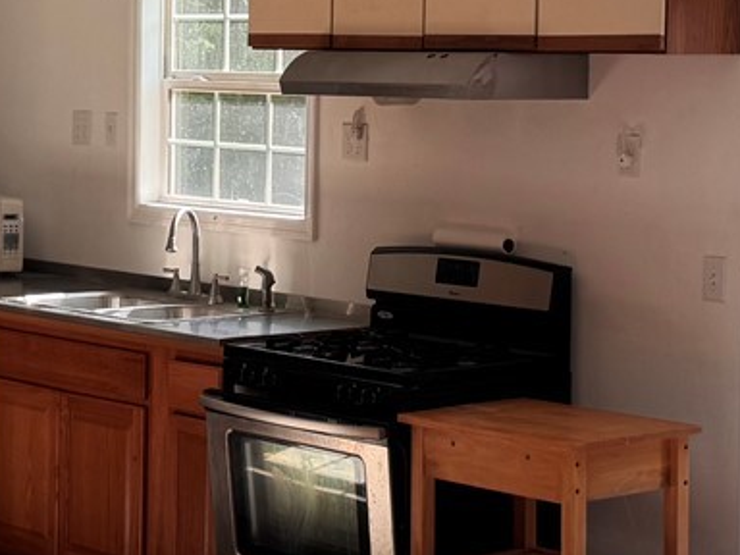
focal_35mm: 100
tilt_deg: -4.4
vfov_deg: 14.8
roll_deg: -1.3
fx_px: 2138
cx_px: 316
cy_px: 218
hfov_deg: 19.6
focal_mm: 6.76
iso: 64
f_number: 1.78
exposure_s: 1/185
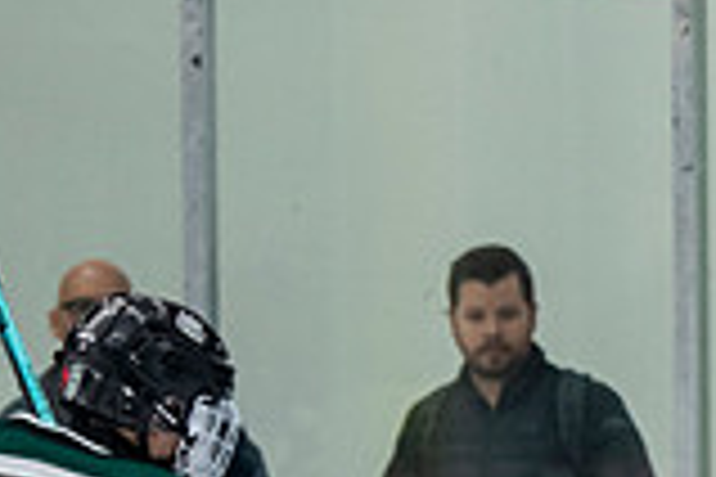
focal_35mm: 629
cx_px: 1035
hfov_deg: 3.3
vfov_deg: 2.2
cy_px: 926
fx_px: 12509
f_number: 3.2
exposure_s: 1/640
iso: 2000
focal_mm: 112
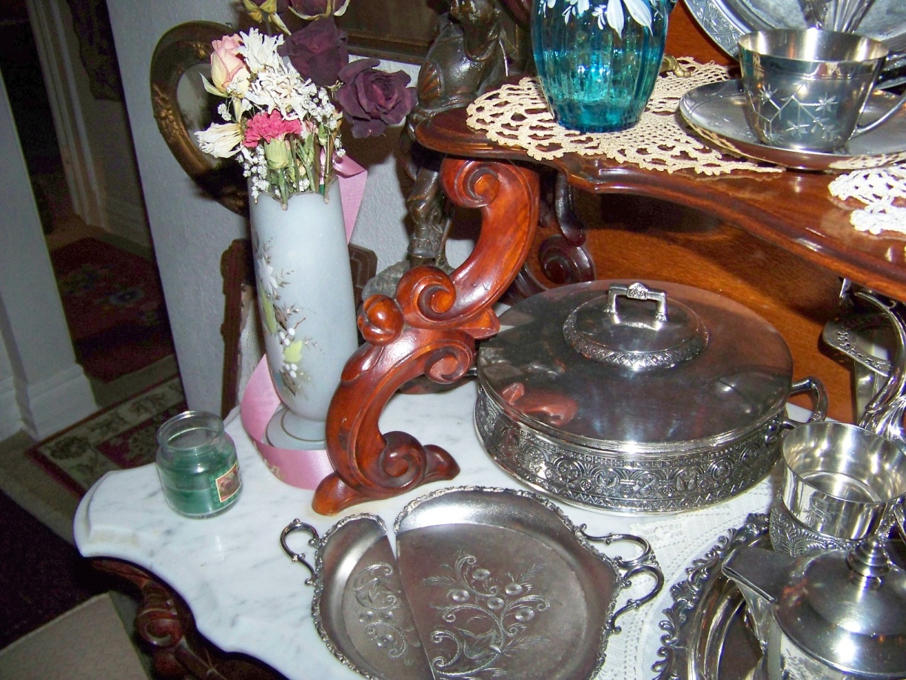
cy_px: 340
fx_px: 942
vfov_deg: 39.7
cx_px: 453
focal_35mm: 36
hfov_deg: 51.4
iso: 200
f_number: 2.8
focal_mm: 5.85
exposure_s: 1/30
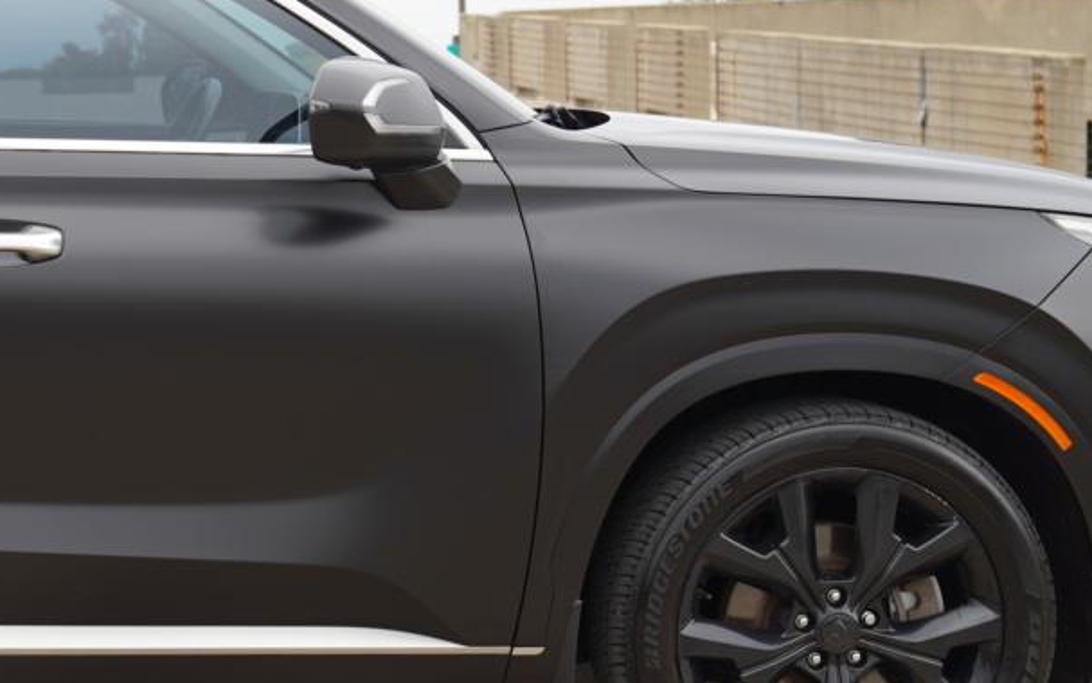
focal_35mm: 95
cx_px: -126
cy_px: 320
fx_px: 2829
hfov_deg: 20.7
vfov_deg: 13.8
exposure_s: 1/320
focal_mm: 35
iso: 100
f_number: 4.5
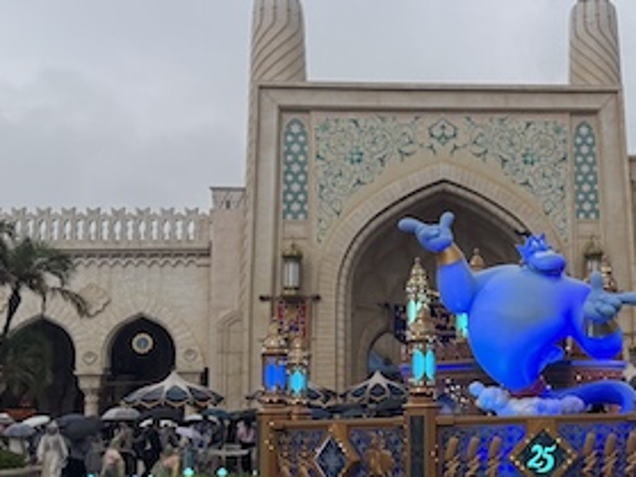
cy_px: 292
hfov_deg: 33.8
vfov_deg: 26.5
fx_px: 1010
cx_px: 517
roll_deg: +0.5
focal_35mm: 55
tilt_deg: +7.9
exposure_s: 1/70
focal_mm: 6.76
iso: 200
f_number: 1.78
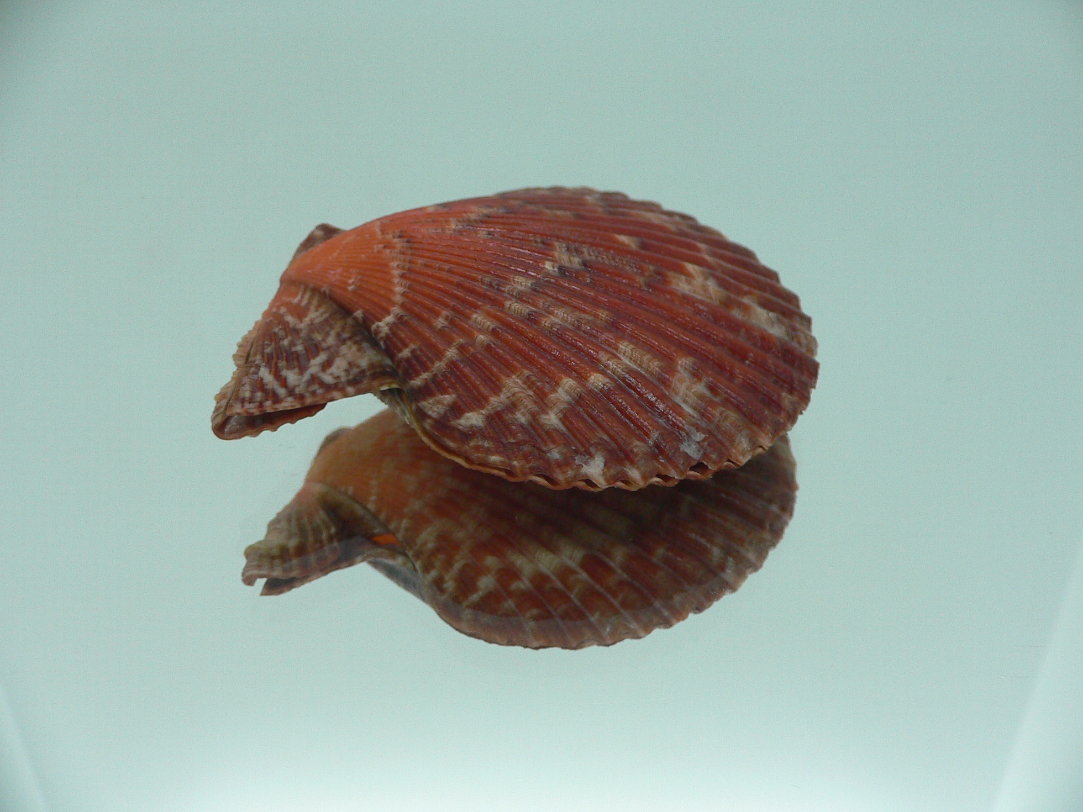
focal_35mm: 36
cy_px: 402
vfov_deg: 39.7
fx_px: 1126
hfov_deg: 51.4
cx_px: 552
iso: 150
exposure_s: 1/60
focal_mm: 4.6
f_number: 2.8
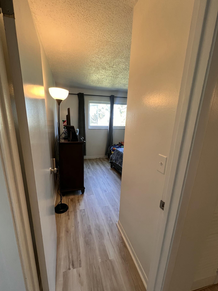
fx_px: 118
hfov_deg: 85.5
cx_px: 101
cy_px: 155
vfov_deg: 101.9
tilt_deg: -14.8
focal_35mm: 14
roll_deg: -1.1
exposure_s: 1/60
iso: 160
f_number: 1.8
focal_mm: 1.57
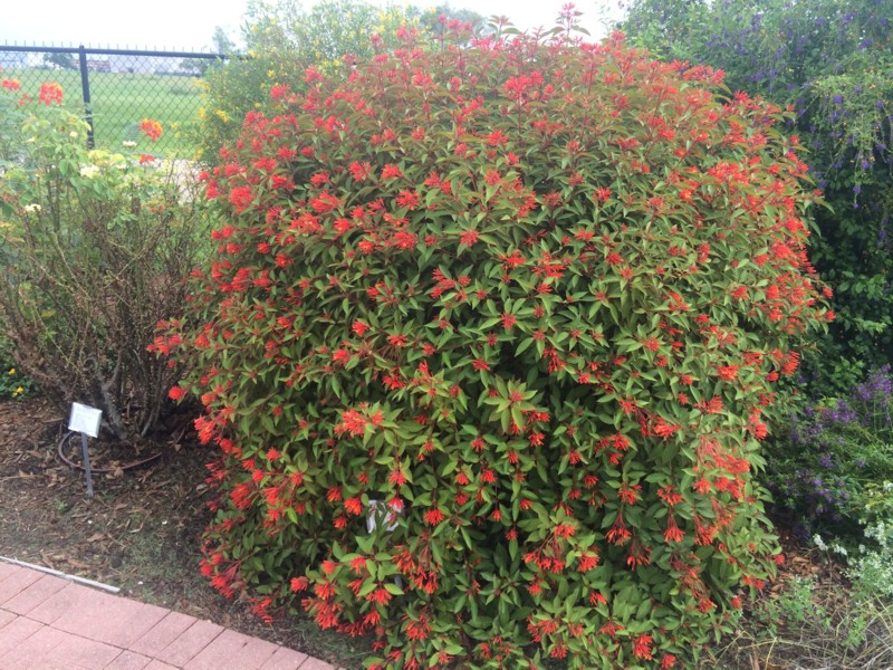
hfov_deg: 61.7
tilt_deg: -19.2
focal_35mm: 29
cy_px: 335
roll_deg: -3.0
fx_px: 748
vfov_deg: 48.2
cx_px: 446
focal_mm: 4.15
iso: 32
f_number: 2.2
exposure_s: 1/387
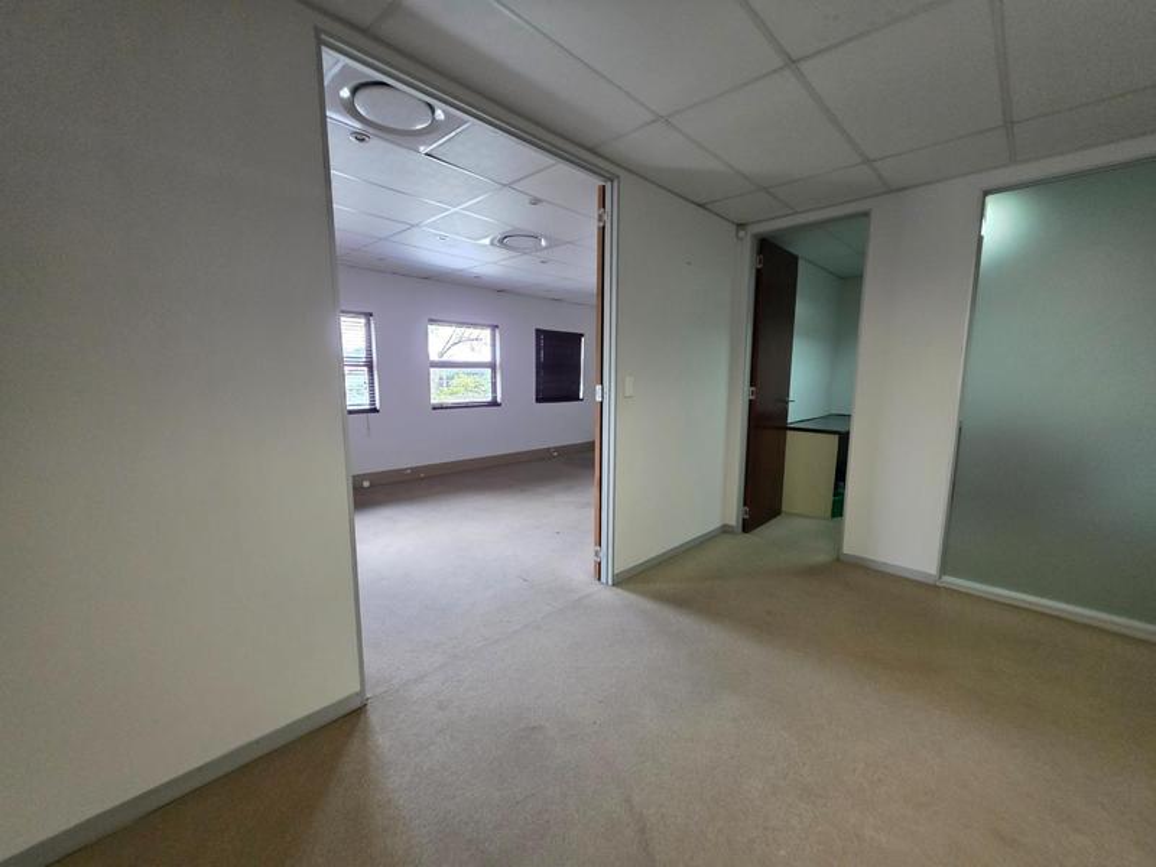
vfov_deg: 89.9
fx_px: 434
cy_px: 434
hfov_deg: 106.2
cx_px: 578
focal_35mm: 13
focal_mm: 2.2
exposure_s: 1/50
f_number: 1.9
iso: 400
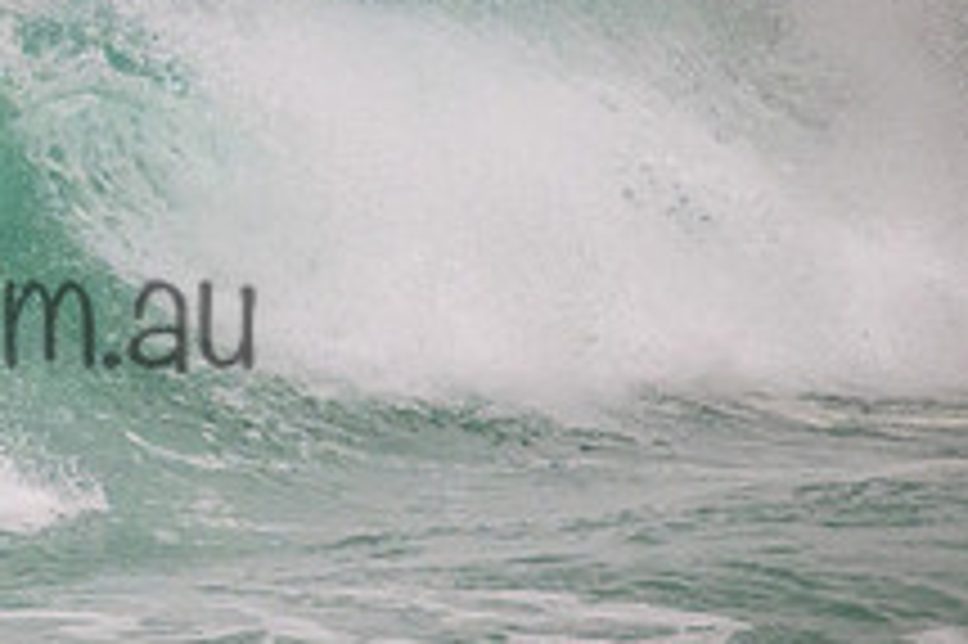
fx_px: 57980
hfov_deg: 1.0
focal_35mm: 2158
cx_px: -221
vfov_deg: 0.6
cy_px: 263
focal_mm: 800
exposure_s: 1/1250
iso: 3200
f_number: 11
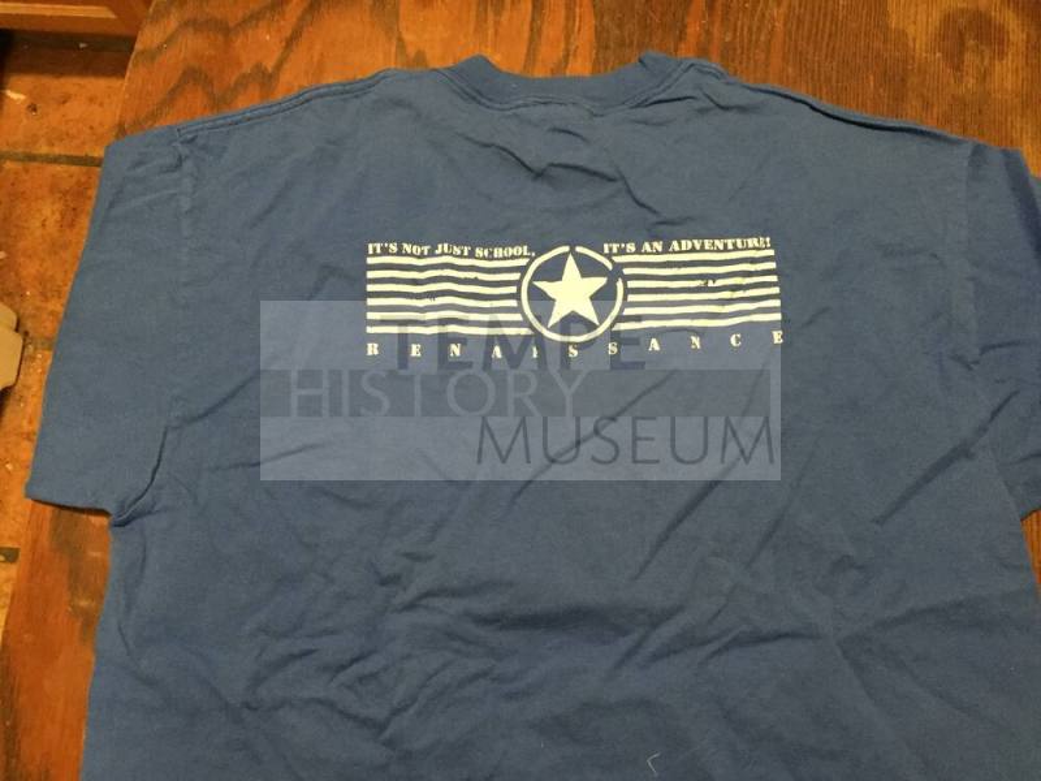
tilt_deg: -76.7
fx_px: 872
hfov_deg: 61.7
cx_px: 520
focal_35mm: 29
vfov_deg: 48.2
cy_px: 390
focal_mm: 4.15
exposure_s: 1/15
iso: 320
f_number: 2.2
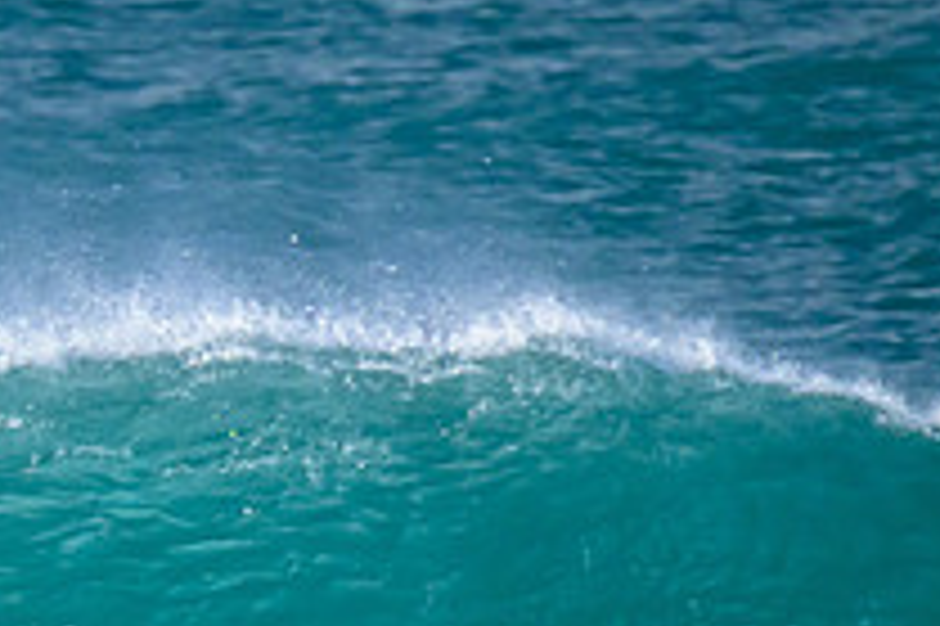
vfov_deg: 0.6
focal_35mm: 2223
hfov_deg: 0.9
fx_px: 57998
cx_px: -247
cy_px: 849
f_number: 11
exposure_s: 1/2500
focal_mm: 800
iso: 6400
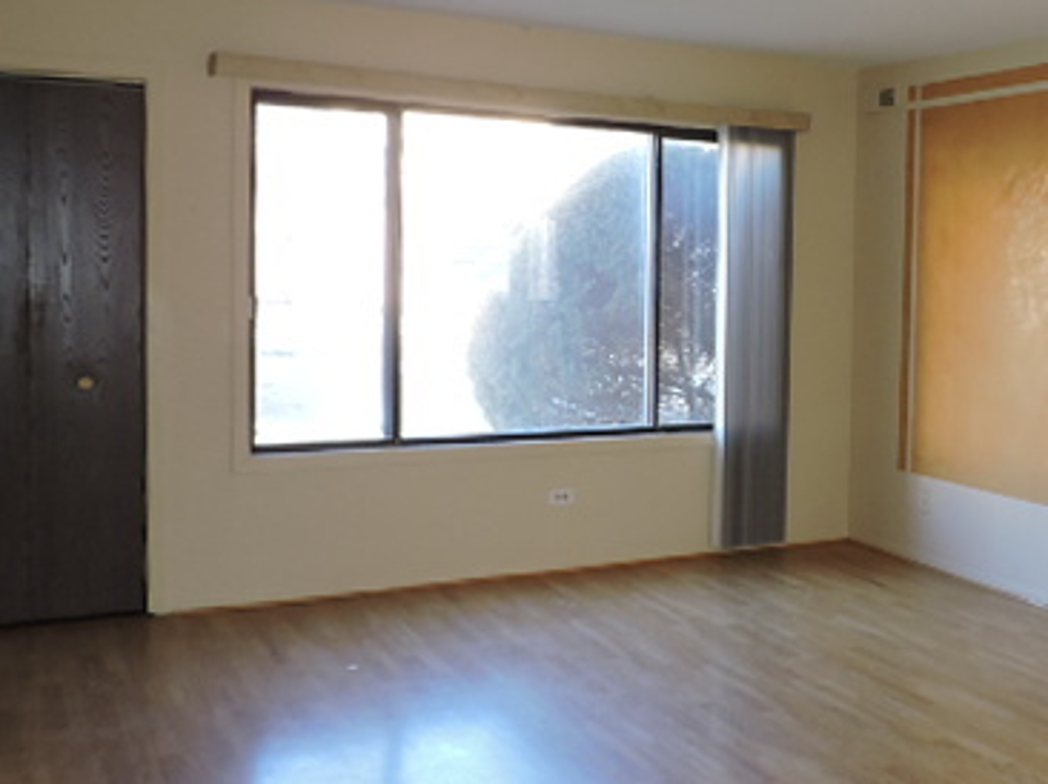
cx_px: 842
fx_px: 1271
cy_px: 335
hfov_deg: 42.7
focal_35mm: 42
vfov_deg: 34.3
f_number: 3
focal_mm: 4.3
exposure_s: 1/40
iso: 250
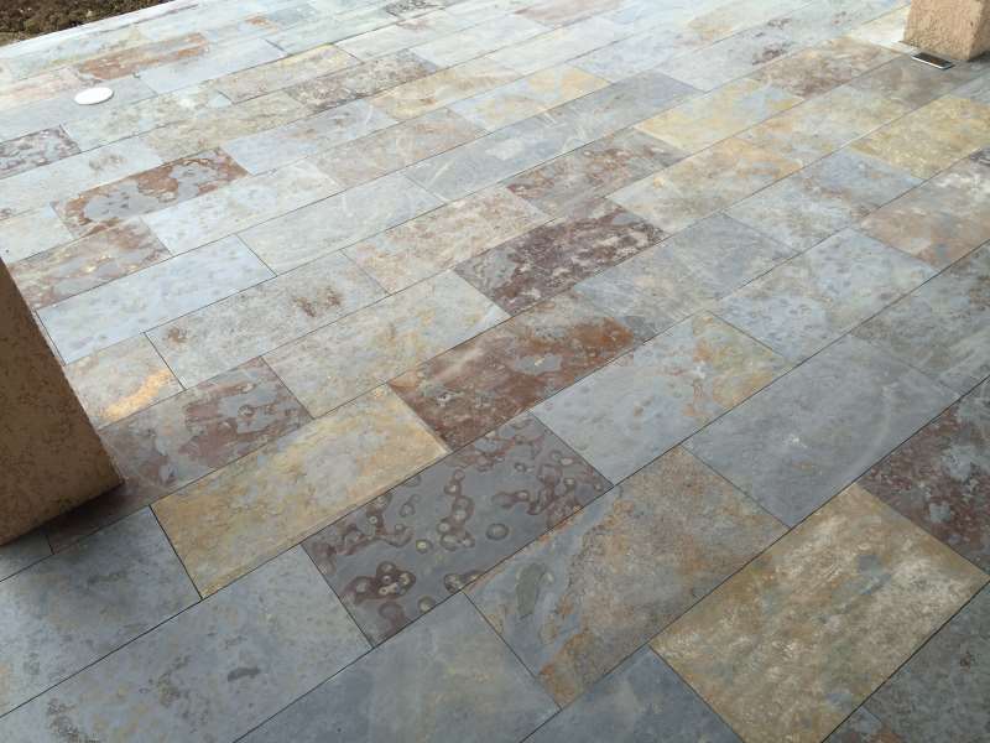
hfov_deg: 61.7
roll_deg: +3.4
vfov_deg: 48.2
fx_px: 829
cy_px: 372
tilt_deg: -41.0
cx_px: 495
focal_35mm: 29
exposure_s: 1/449
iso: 32
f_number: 2.2
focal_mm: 4.15
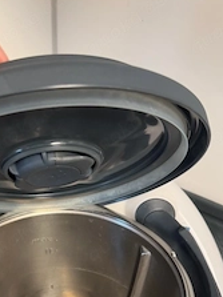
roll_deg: +1.1
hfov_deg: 32.9
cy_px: 246
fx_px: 370
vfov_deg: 41.6
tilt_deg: -44.0
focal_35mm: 43
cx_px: 53
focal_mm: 6.76
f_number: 1.78
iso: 200
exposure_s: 1/50
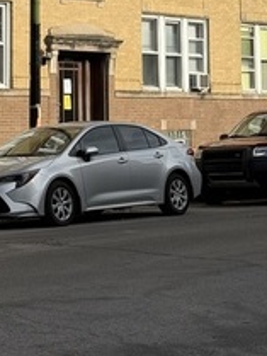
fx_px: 1274
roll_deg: +0.5
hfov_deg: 11.6
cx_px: -105
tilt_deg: +7.0
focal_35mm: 124
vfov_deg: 15.5
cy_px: -29
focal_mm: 6.76
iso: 80
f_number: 1.78
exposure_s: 1/4673
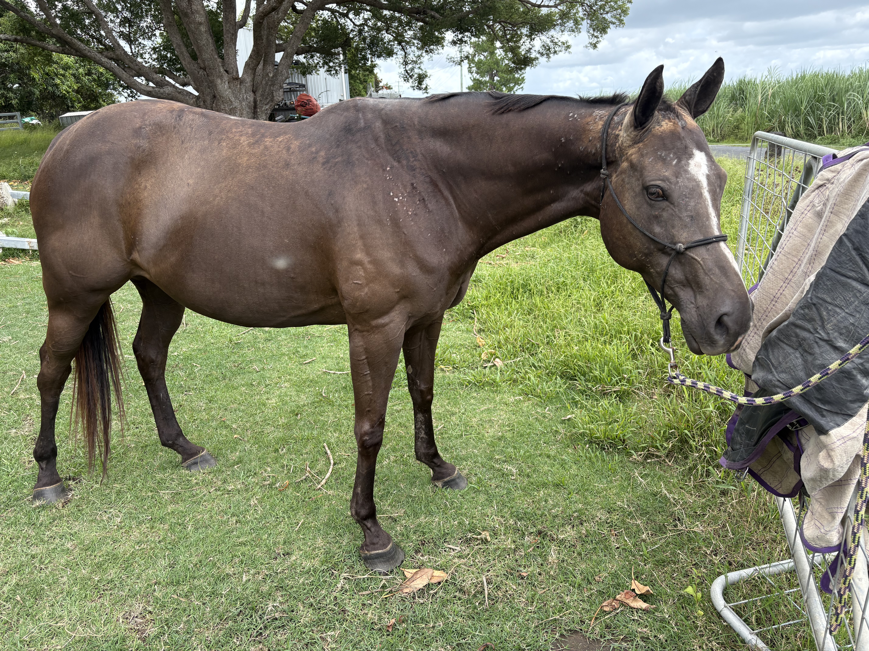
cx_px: 434
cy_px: 326
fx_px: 653
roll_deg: +3.5
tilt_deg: -16.3
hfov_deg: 67.3
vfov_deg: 53.1
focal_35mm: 26
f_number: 1.6
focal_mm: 5.96
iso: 64
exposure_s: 1/1155
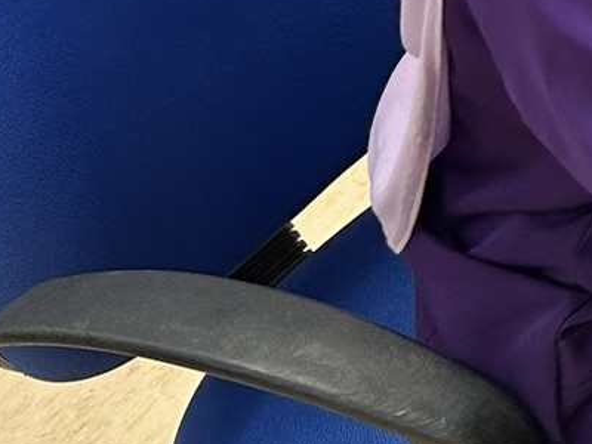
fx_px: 2275
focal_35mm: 133
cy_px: -305
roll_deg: +2.1
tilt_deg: -26.4
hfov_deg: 11.6
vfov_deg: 10.6
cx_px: 1501
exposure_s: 1/50
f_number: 1.5
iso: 80
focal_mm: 5.7
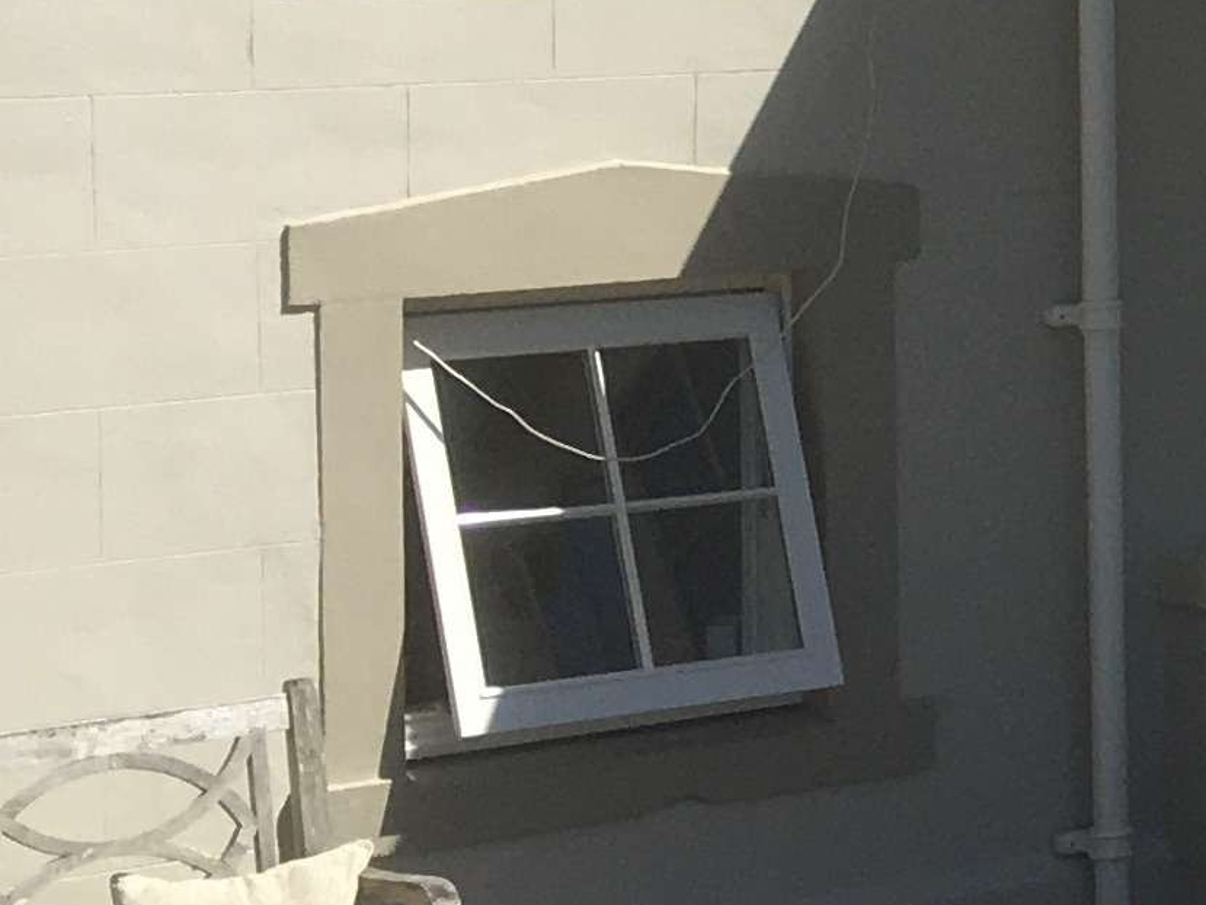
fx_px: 4913
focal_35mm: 141
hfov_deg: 11.9
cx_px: 2677
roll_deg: +0.3
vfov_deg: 10.5
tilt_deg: -1.2
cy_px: 42
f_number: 2.2
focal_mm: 4.15
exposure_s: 1/1789
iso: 25
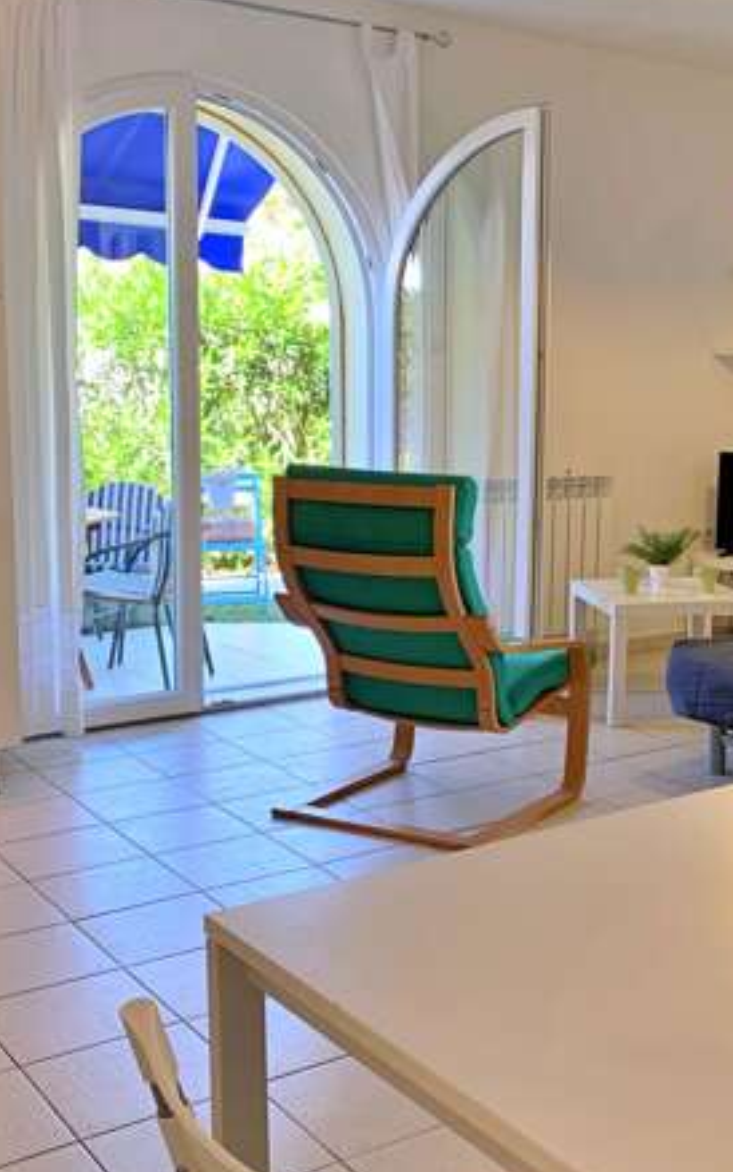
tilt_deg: -8.3
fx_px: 1373
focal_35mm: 43
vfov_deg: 46.2
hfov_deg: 29.1
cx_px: 601
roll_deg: -1.7
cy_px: 562
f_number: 1.8
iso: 50
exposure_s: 1/50
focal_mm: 4.25
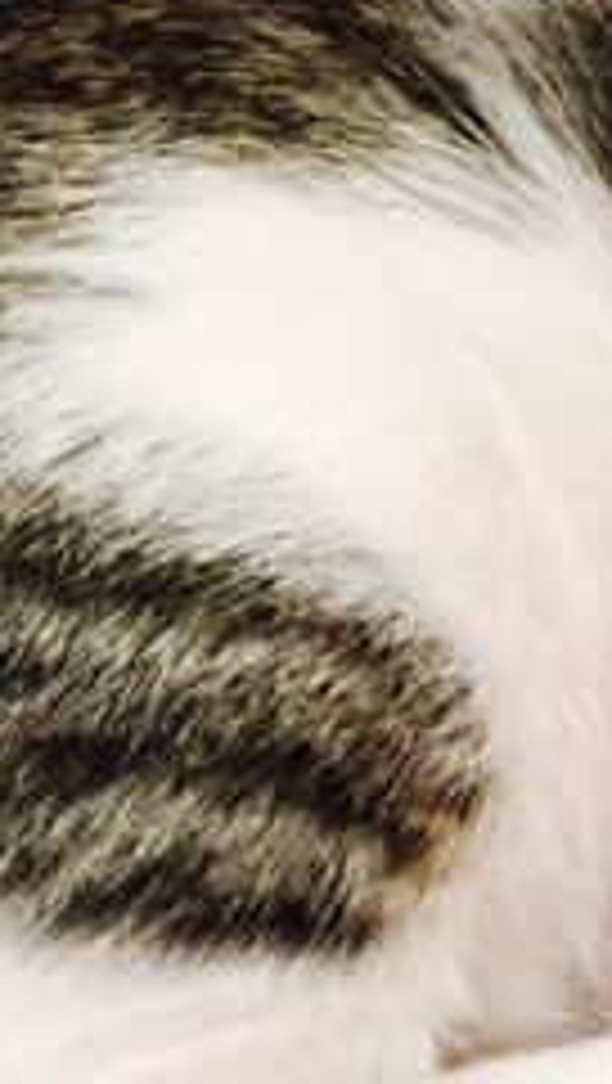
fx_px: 4518
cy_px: 409
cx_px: -410
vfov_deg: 13.7
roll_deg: -3.8
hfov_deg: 7.6
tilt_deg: -20.0
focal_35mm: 157
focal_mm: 4.15
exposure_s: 1/15
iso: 40
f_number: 2.2
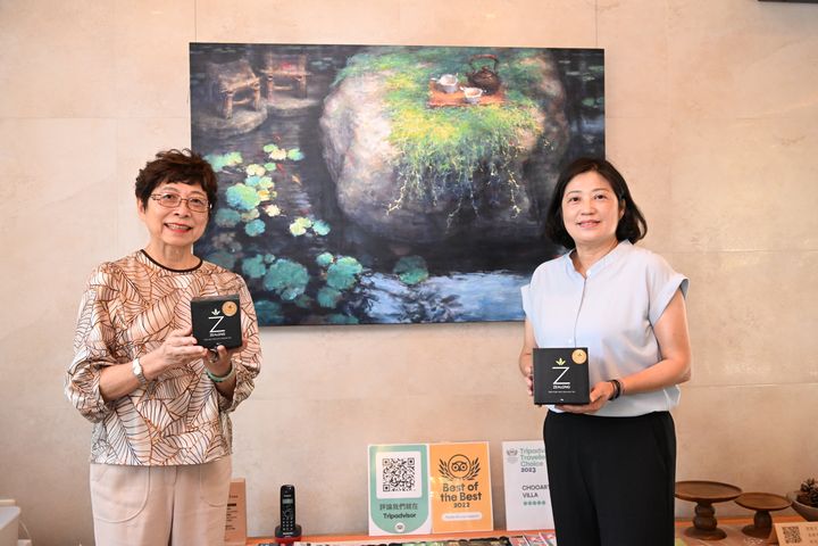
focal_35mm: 37
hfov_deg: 52.2
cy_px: 273
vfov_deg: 36.2
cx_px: 409
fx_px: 835
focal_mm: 24.5
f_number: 5.6
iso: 2000
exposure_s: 1/100
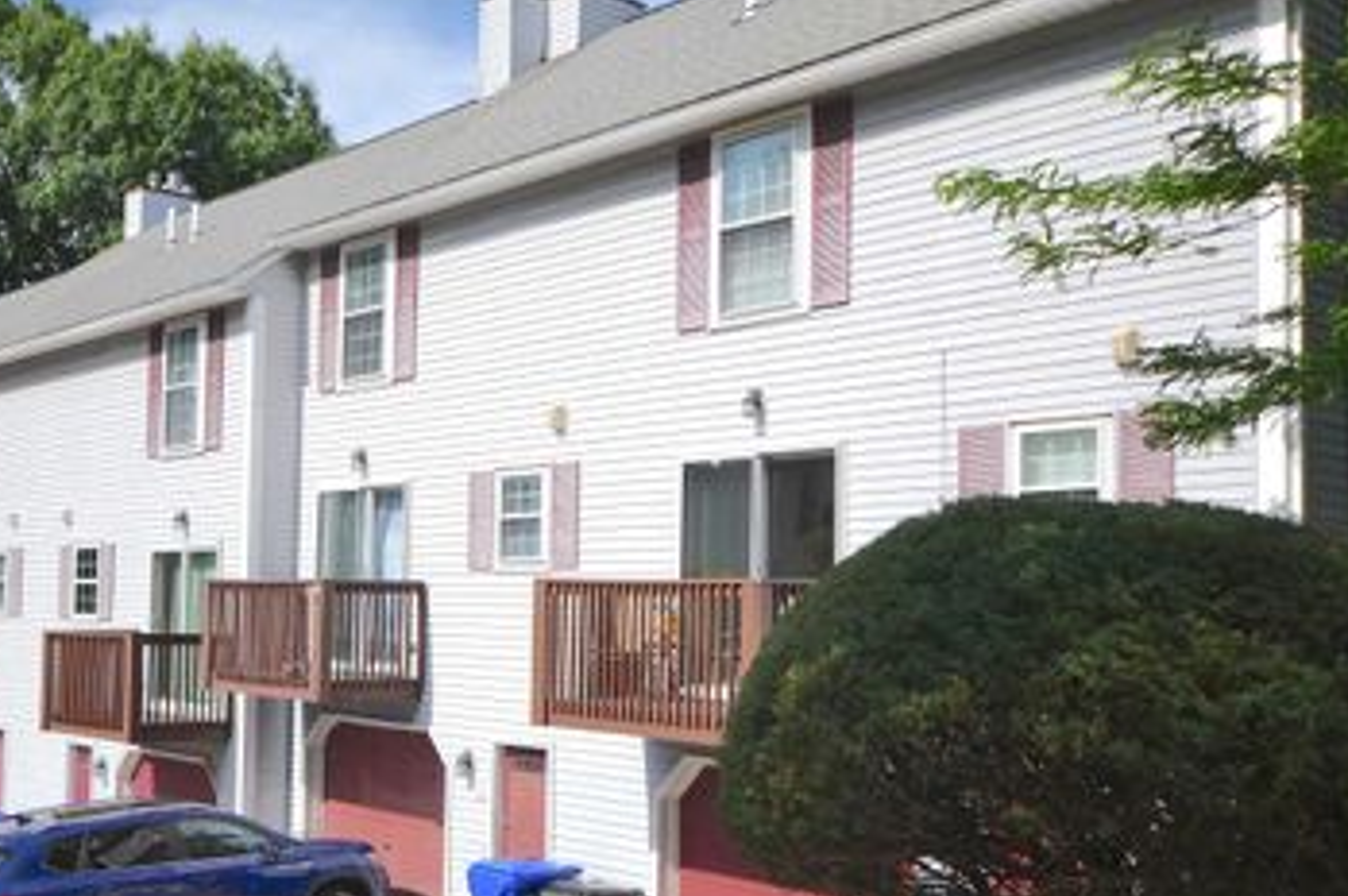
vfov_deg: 31.1
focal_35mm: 43
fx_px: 1609
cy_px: 516
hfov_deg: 45.4
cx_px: 595
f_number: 5.6
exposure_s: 1/1600
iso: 400
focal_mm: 20
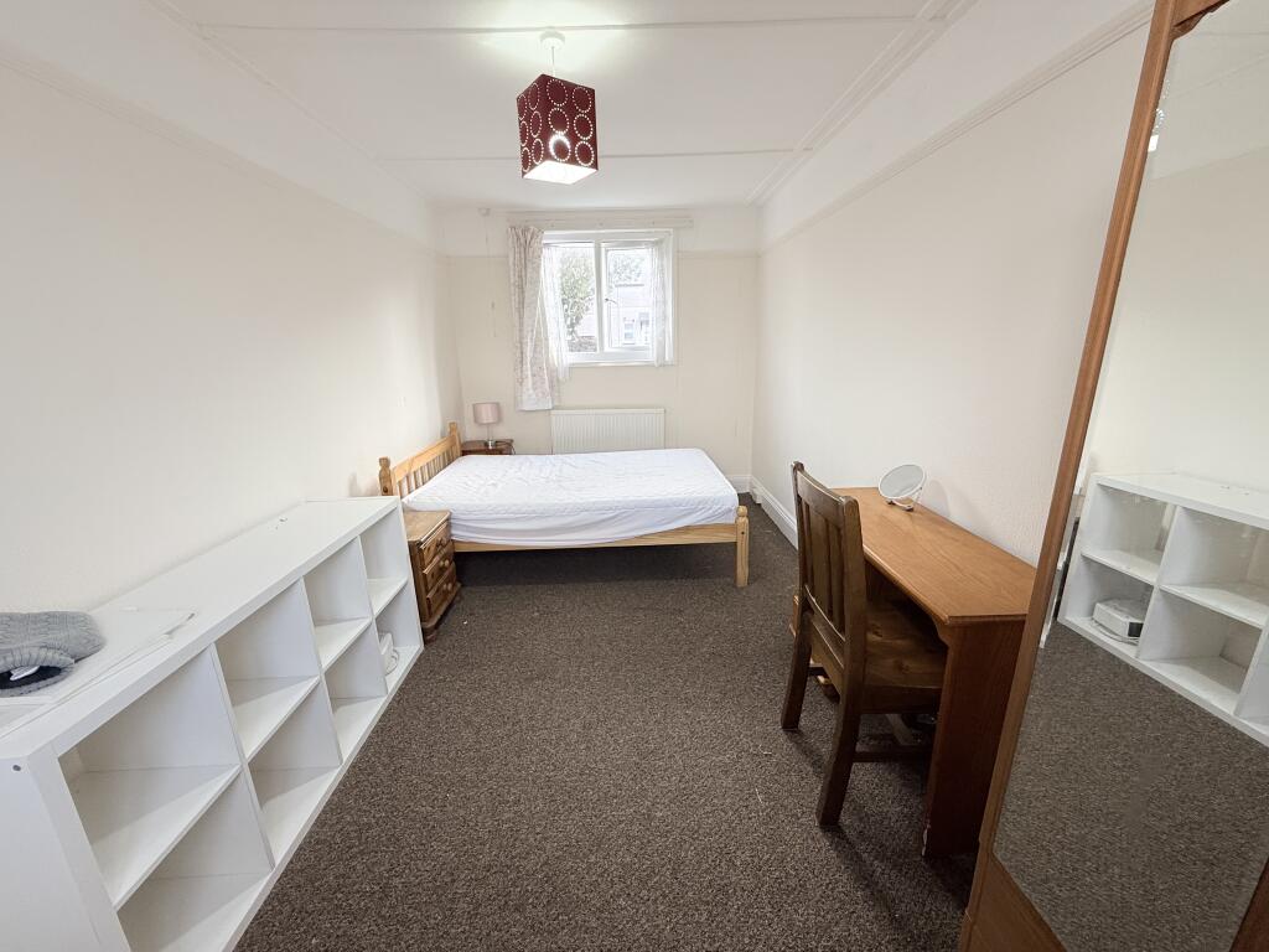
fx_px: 513
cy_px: 476
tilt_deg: -14.2
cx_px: 634
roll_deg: +1.4
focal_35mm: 14
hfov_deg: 102.1
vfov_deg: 85.7
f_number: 2.2
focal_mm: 2.22
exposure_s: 1/99
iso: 50
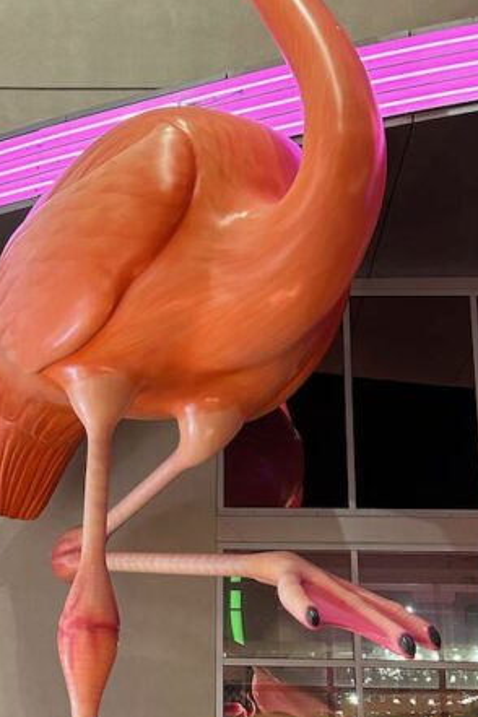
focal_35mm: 58
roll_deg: -1.0
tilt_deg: +18.1
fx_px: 1155
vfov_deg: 34.4
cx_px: 182
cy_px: 429
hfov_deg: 23.3
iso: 400
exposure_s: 1/60
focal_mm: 6.86
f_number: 1.78
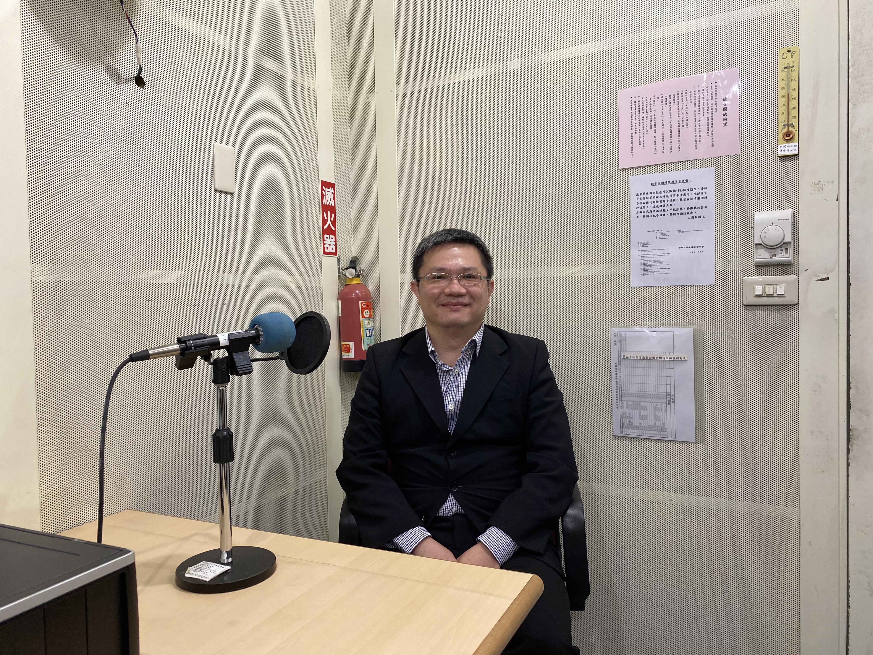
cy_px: 328
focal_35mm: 26
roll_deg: +1.3
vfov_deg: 53.1
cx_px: 436
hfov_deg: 67.3
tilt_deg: -3.2
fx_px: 656
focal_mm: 4.25
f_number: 1.8
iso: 160
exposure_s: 1/60
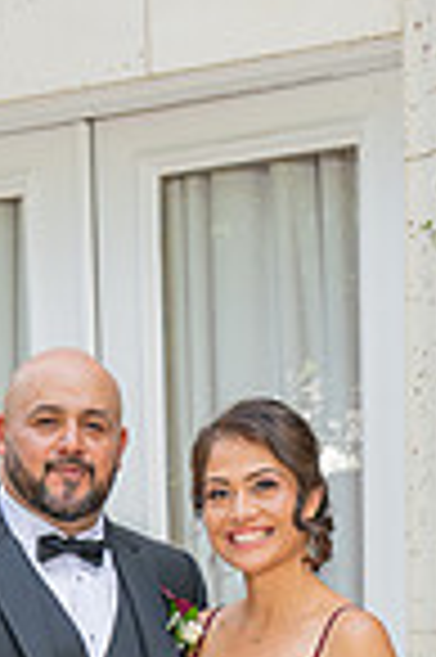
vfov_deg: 17.7
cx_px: 252
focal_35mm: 108
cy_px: 855
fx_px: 1967
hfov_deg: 12.6
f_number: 5
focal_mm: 35
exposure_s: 1/200
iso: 200
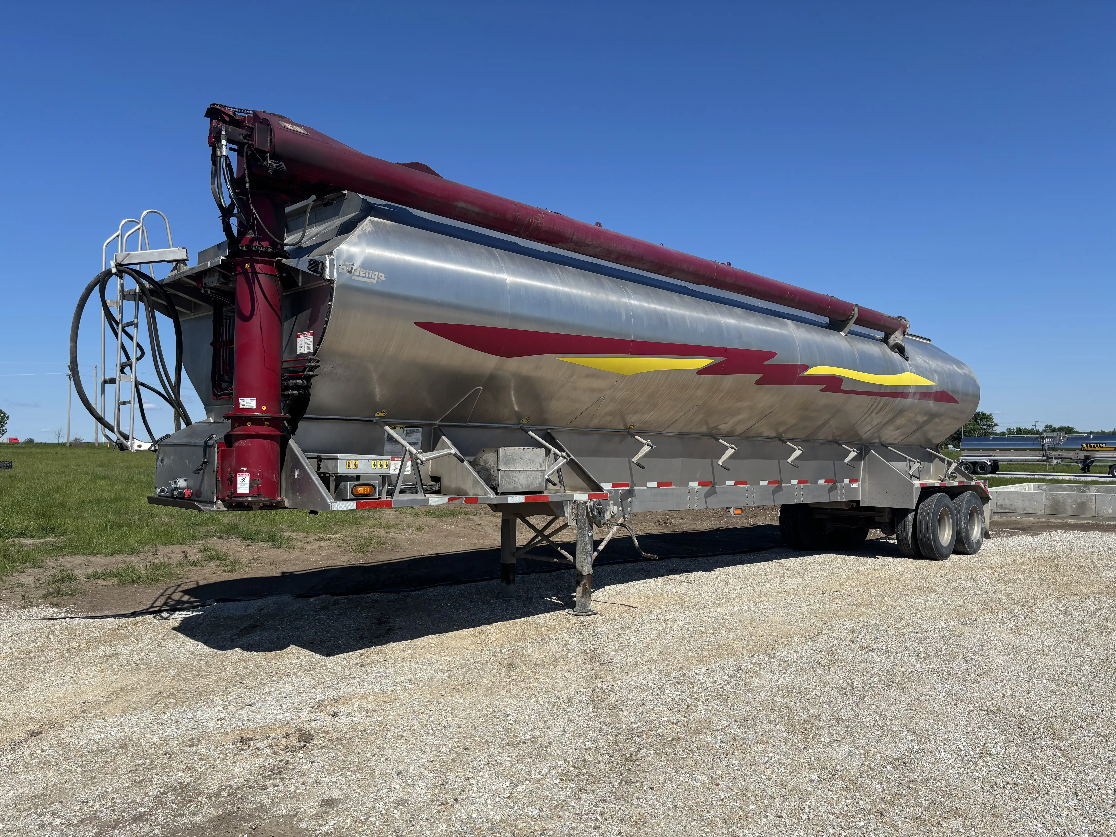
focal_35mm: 26
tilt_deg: -0.7
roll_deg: +0.4
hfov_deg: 67.3
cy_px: 418
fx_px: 838
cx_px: 558
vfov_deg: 53.1
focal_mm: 5.96
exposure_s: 1/5618
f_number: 1.6
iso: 50
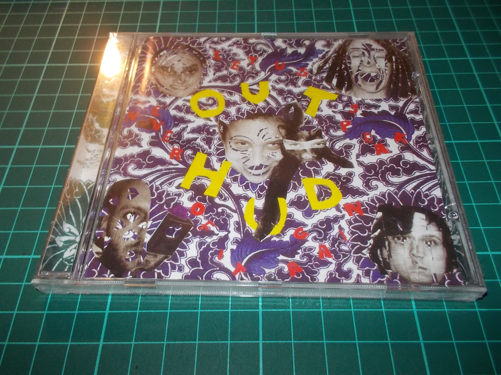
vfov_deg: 48.2
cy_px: 188
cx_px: 250
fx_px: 420
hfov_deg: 61.7
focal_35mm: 29
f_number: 3.3
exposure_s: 1/30
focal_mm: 4.1
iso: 200
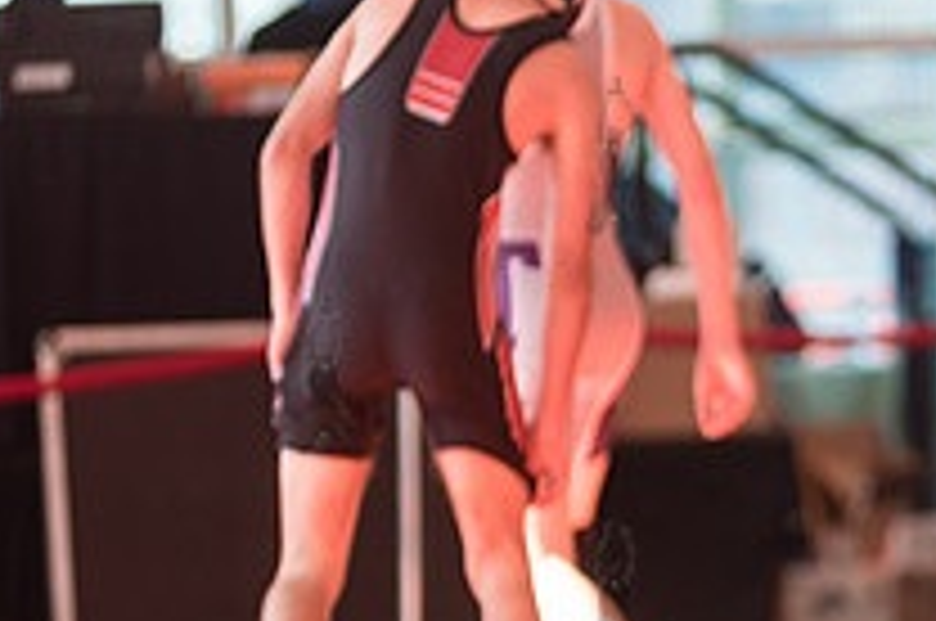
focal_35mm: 559
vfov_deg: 2.5
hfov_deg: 3.7
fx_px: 14511
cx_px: 1192
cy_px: 371
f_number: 4
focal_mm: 200
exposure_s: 1/400
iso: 400
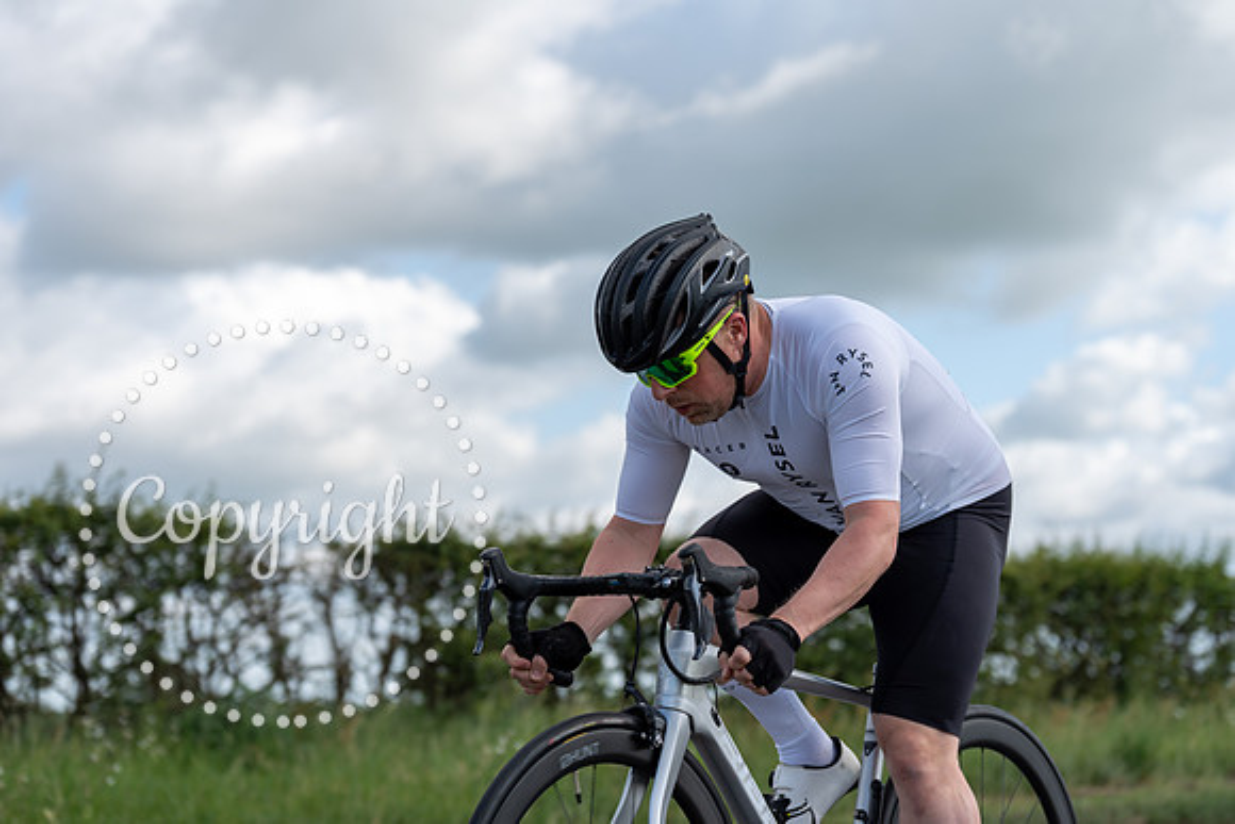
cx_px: 618
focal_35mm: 70
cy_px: 412
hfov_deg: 28.8
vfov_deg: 19.5
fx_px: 2402
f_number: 3.5
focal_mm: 70
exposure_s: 1/1000
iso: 100
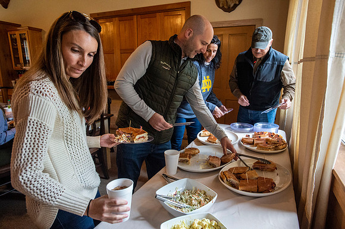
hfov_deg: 73.8
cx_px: 172
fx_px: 230
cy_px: 114
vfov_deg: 53.1
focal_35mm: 24
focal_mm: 24
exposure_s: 1/200
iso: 6400
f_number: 5
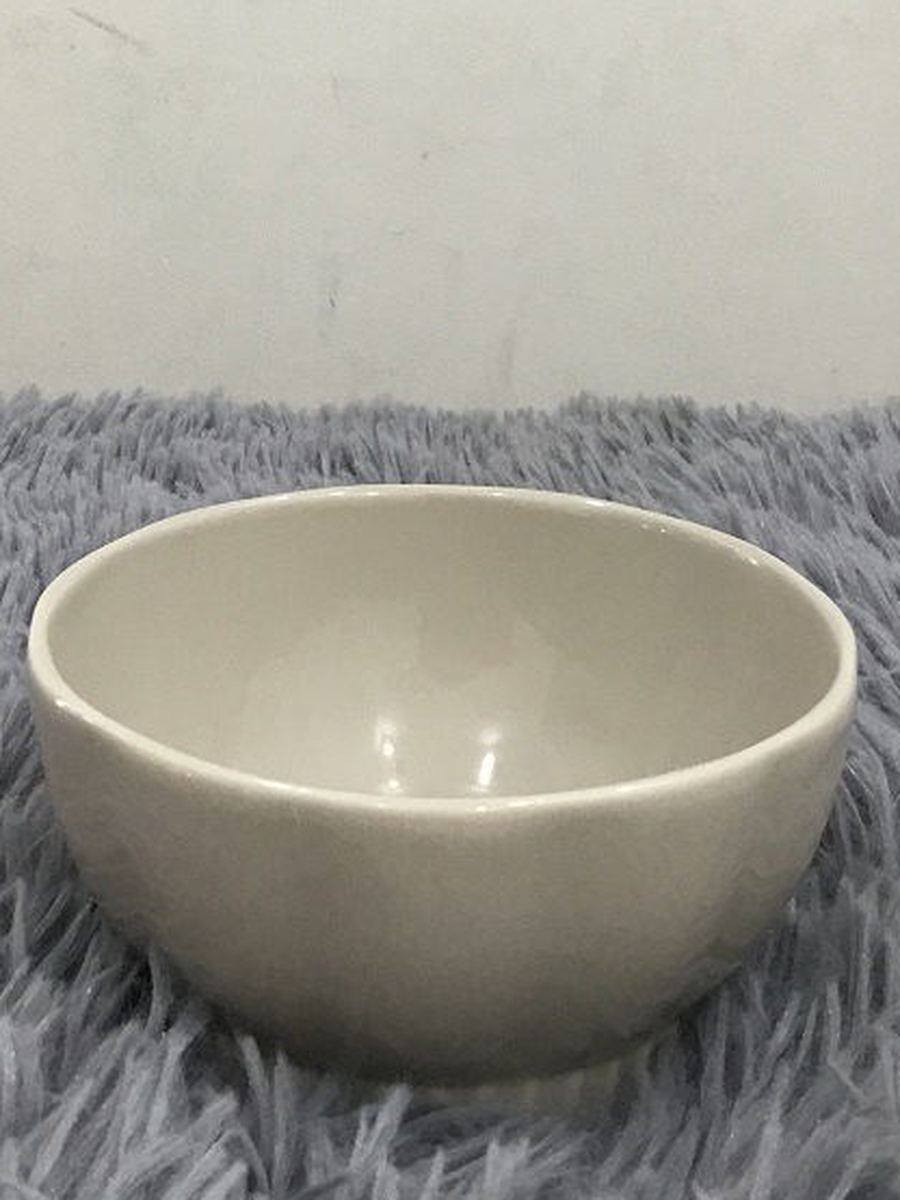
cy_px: 238
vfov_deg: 28.4
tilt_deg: -12.8
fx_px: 2324
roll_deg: +0.2
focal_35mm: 67
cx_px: 418
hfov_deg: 21.9
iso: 80
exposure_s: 1/33
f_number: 2.4
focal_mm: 3.3
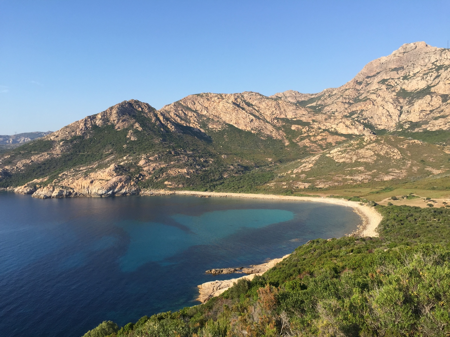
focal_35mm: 29
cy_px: 168
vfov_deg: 48.2
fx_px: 377
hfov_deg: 61.7
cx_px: 225
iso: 32
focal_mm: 4.15
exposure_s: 1/1163
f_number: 2.2
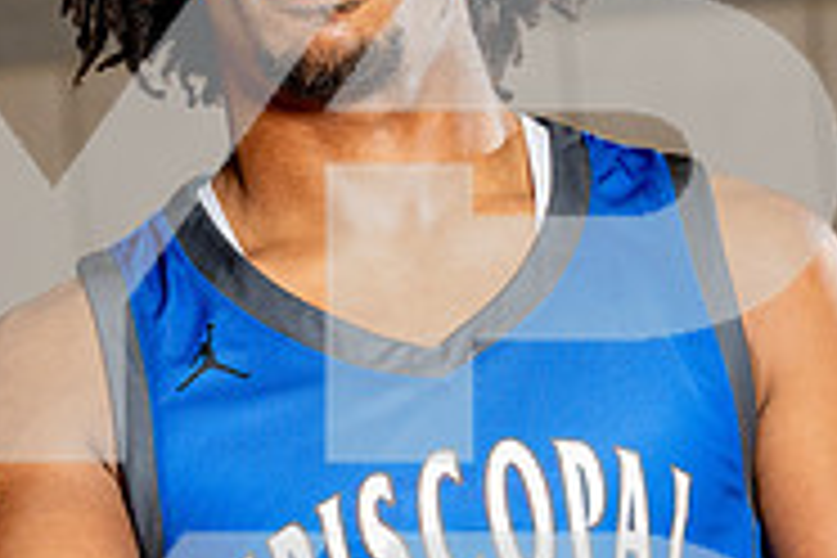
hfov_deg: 9.4
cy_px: 227
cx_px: 238
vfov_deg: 6.3
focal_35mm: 218
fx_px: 5068
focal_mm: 70
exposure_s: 1/250
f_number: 4
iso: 250
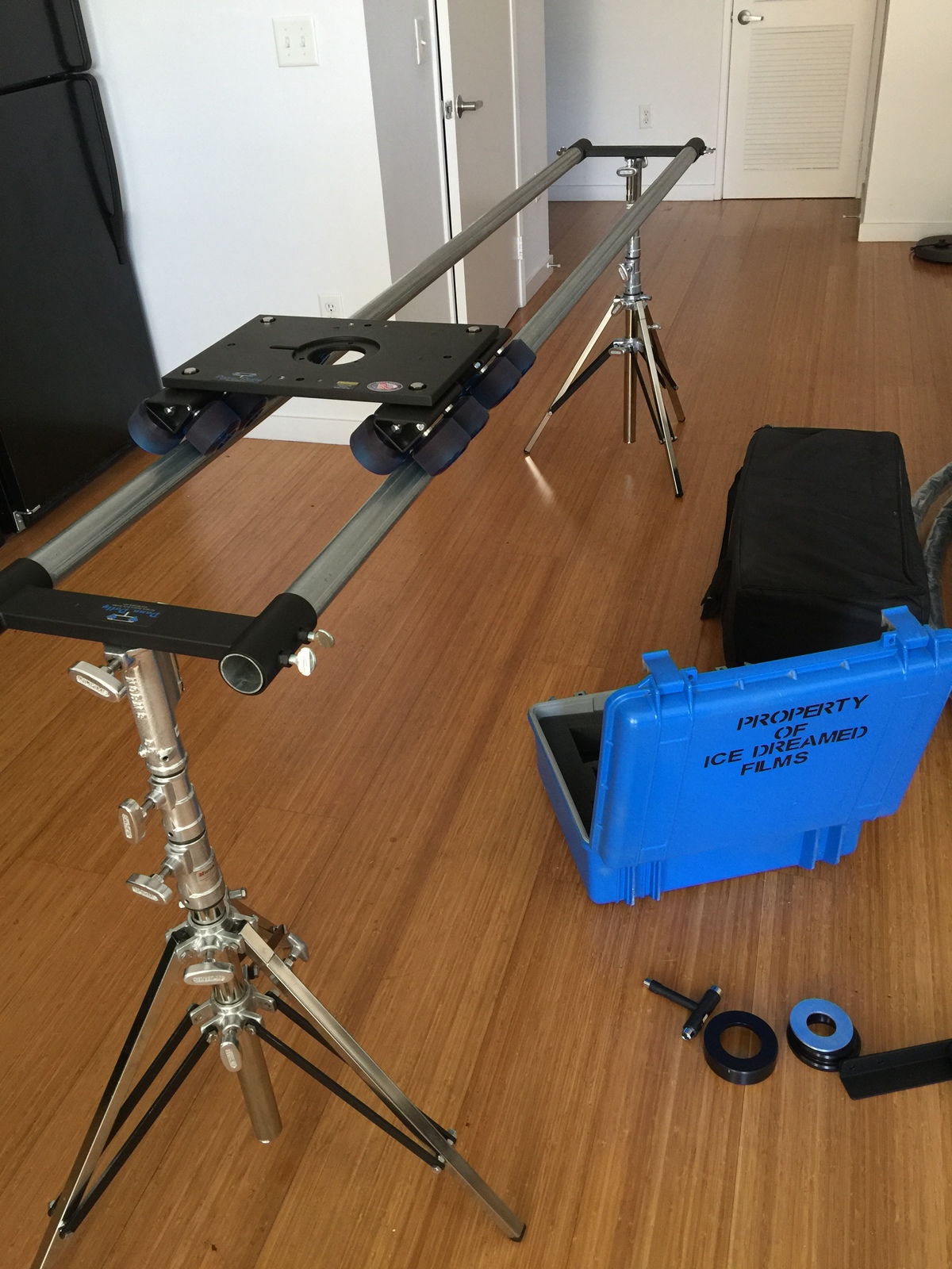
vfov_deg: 61.7
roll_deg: +4.1
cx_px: 476
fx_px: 1063
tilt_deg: -32.2
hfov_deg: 48.2
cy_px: 634
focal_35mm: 29
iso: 80
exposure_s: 1/15
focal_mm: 4.15
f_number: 2.2
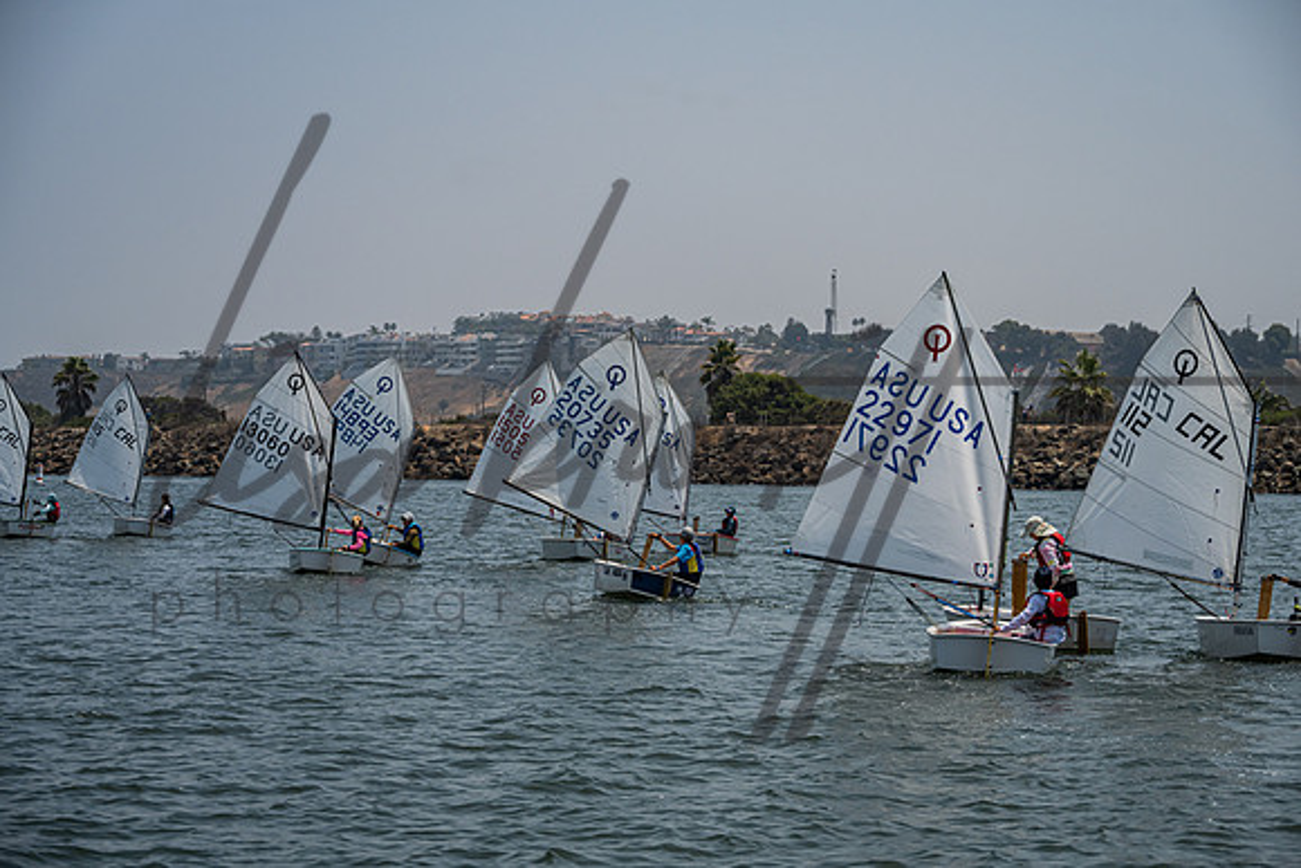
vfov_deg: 13.9
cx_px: 664
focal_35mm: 99
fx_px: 3562
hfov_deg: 20.7
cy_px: 434
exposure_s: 1/4000
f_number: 6.3
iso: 320
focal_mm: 95
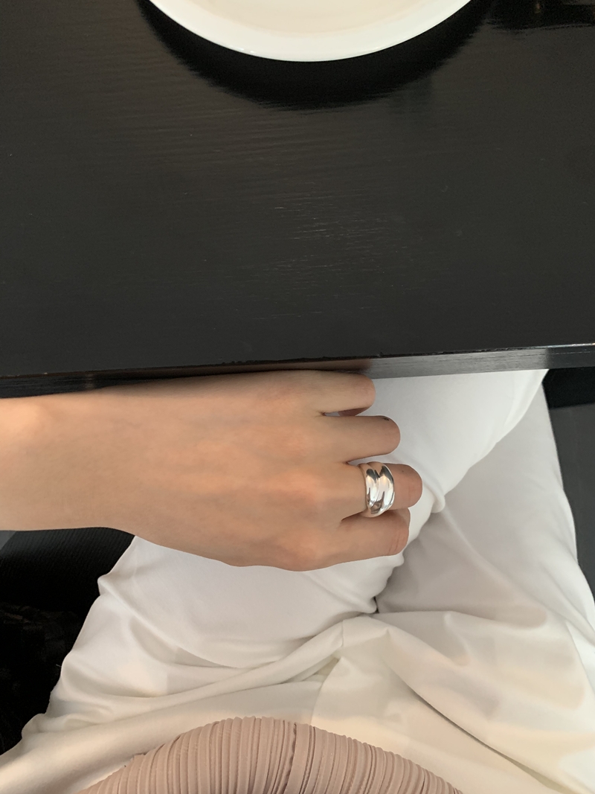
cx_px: 298
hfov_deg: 53.1
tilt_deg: -85.9
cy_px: 397
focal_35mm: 26
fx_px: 596
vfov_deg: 67.3
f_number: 1.8
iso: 500
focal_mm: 4.25
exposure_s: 1/30
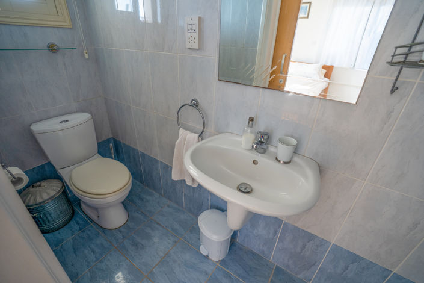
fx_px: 188
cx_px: 212
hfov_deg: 96.7
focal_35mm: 16
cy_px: 142
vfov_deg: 73.7
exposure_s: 1/160
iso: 1250
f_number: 3.5
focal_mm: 16
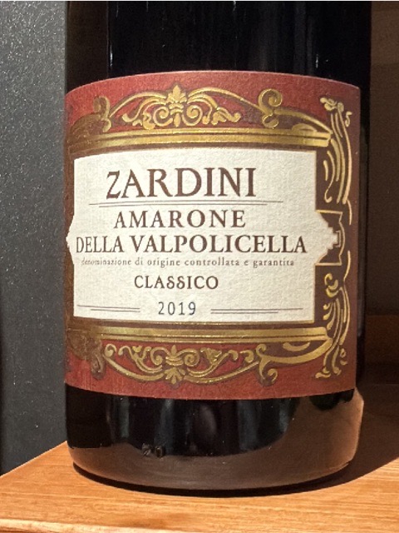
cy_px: 266
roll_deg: -1.7
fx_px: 430
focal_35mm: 28
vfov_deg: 63.4
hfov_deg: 49.7
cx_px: 200
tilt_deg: -0.2
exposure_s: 1/120
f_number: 2.2
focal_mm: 2.22
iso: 320
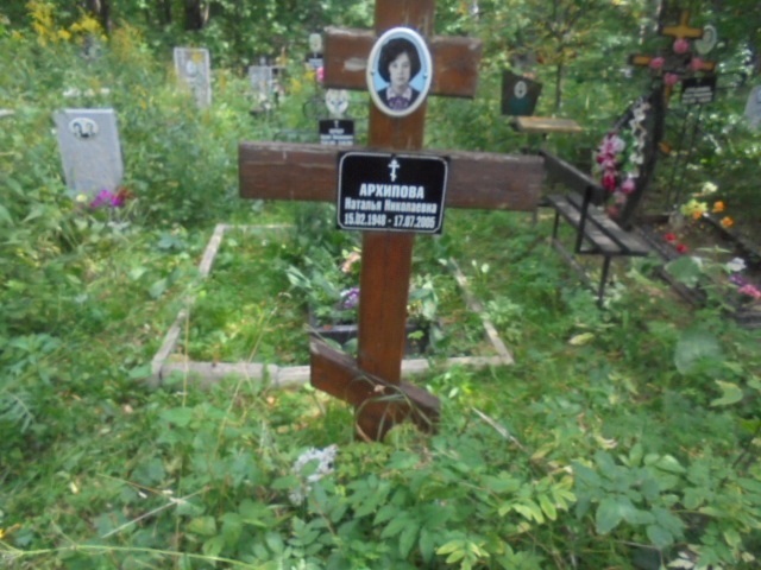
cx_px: 380
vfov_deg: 53.1
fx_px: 572
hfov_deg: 67.3
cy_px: 285
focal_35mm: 26
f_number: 3.5
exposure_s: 1/250
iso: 400
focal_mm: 4.6
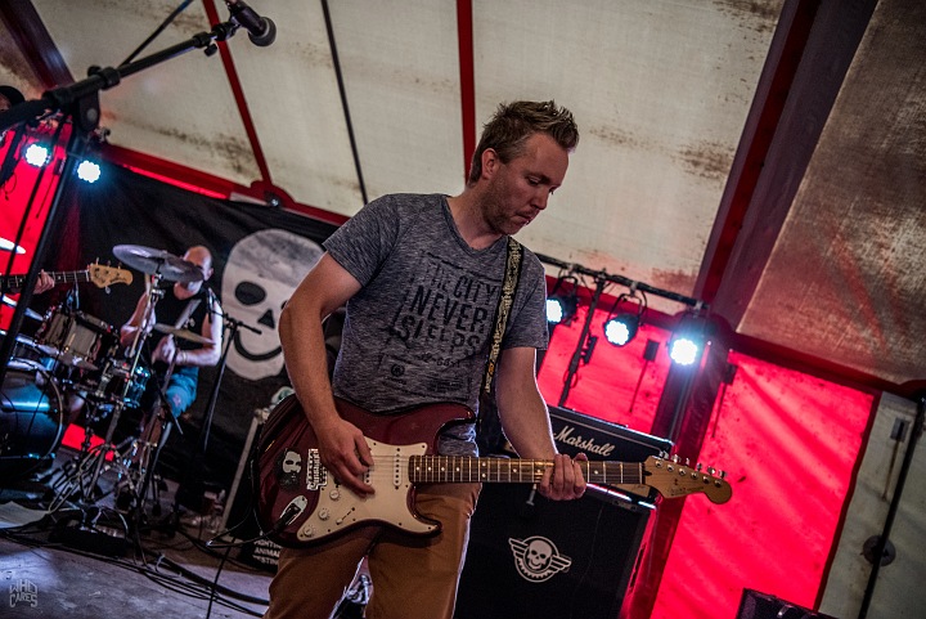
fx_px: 927
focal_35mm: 36
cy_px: 310
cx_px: 463
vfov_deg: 36.9
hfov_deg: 53.1
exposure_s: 1/100
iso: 2000
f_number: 2.8
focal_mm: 36
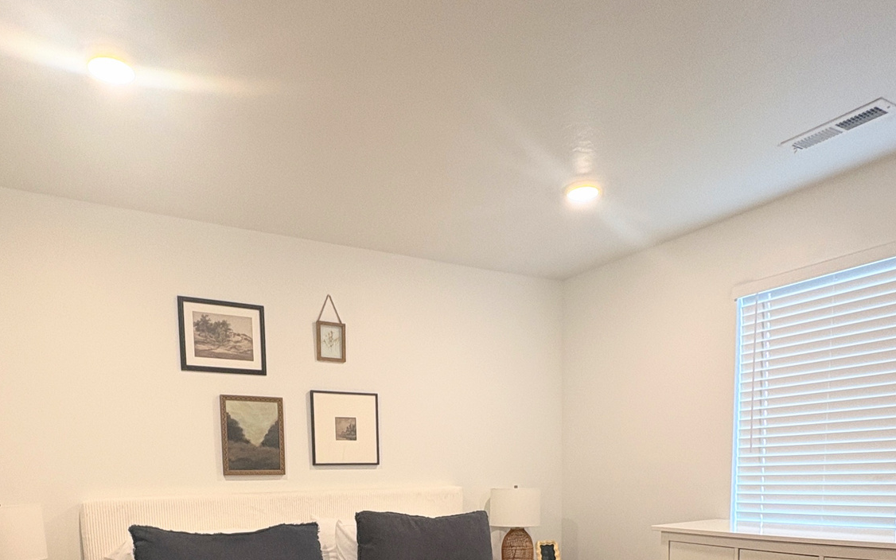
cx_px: 417
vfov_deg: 40.6
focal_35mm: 27
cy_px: 554
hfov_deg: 68.3
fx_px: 659
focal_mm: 2.22
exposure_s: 1/60
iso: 125
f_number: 2.2
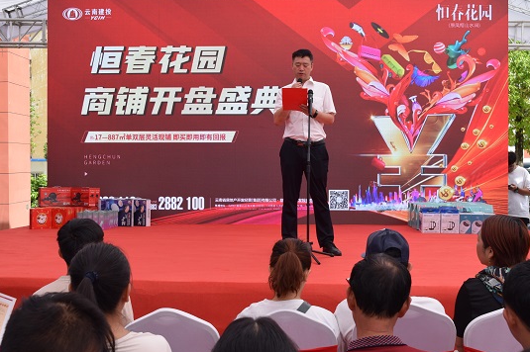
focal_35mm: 51
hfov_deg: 38.9
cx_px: 266
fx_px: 750
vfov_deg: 26.4
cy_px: 176
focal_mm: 26
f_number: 8
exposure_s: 1/250
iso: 220
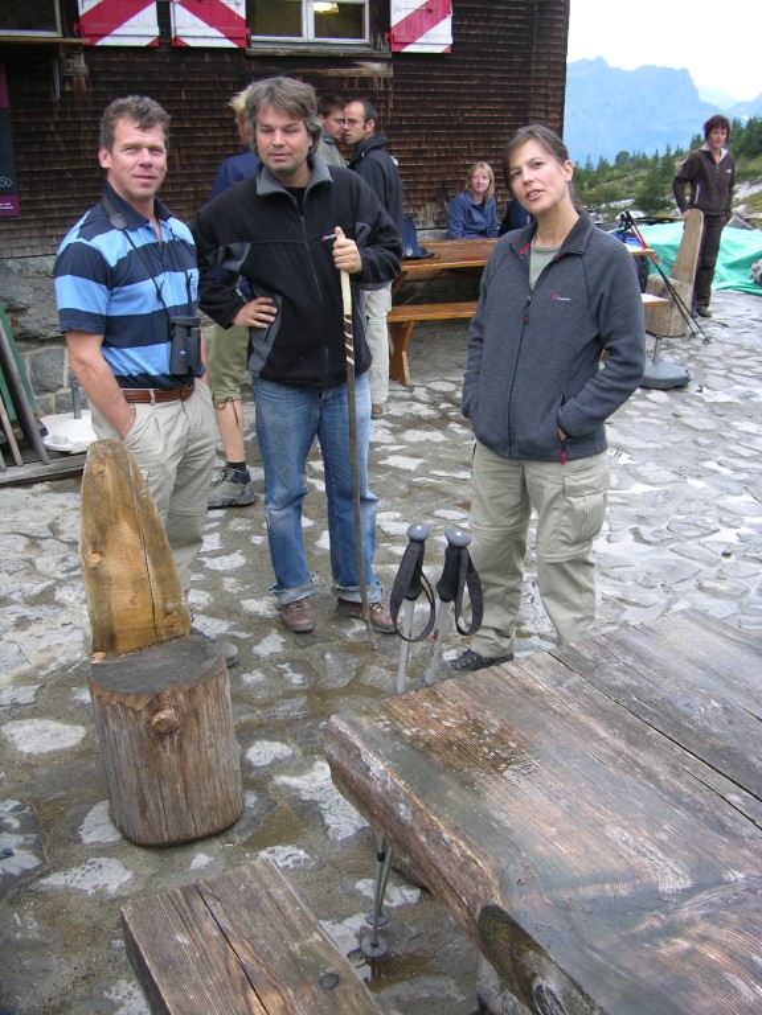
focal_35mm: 35
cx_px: 381
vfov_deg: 52.6
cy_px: 508
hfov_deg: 40.7
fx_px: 1027
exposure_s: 1/31.2
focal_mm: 8.9
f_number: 2.8
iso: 50
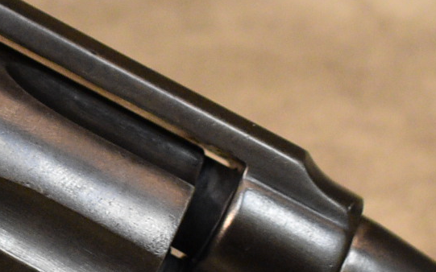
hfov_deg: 11.0
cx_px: -120
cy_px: 107
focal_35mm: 186
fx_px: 2210
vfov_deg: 7.1
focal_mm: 22
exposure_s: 1/125
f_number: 3.8
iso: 1100
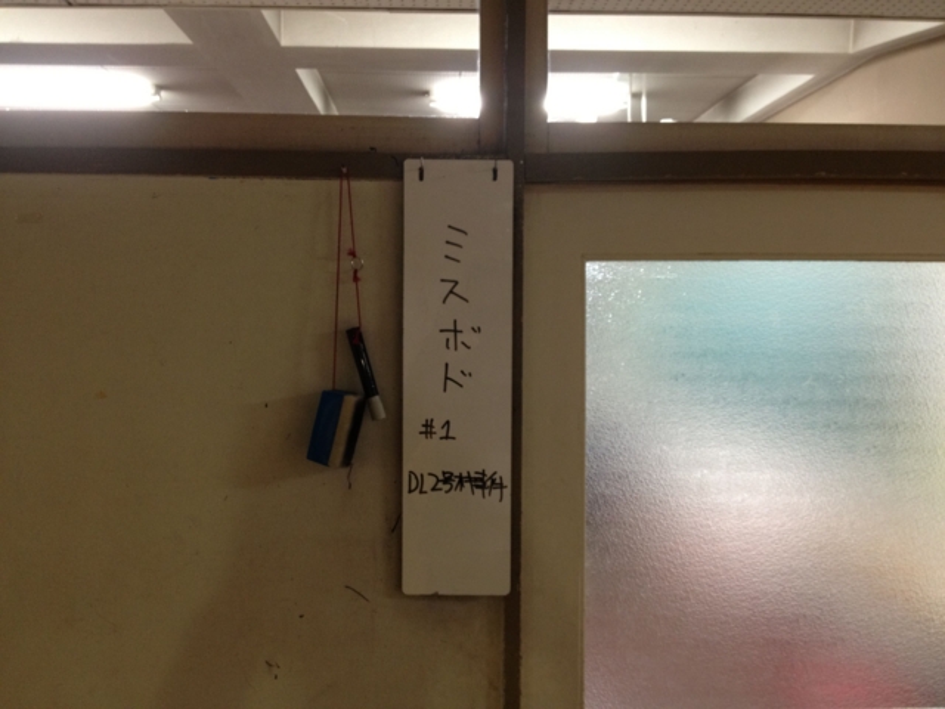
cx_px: 472
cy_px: 354
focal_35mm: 35
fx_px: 955
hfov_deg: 52.6
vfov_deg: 40.7
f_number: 2.4
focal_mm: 4.28
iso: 125
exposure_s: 1/20
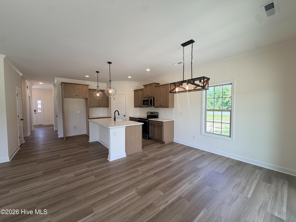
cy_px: 111
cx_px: 148
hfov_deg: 102.1
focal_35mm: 14
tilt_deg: -2.5
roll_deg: +0.9
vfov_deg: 85.7
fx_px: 120
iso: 80
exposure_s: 1/120
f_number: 2.2
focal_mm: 2.22
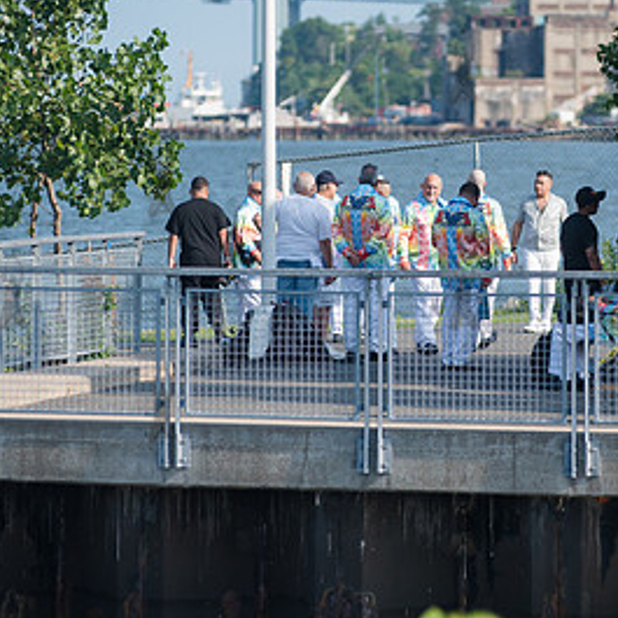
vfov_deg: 5.1
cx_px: 462
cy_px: 288
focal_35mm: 344
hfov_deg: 5.1
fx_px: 6948
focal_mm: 185
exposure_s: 1/1600
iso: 250
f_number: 4
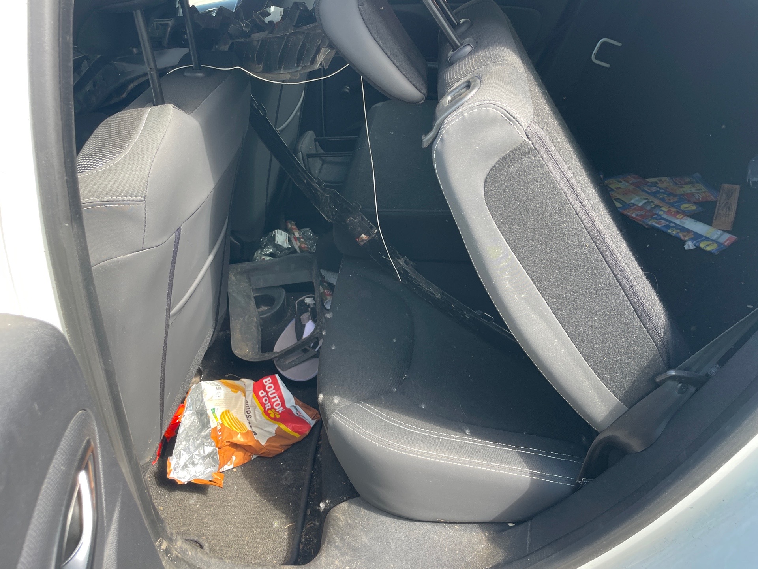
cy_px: 284
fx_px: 569
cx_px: 379
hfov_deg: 67.3
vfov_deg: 53.1
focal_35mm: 26
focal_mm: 4.2
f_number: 1.6
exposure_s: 1/121
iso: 40
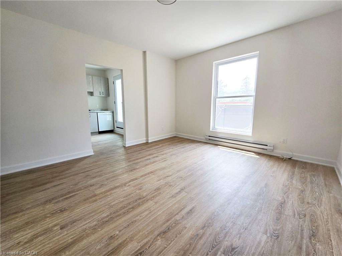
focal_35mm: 13
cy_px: 128
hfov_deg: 106.2
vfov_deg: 89.9
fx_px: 128
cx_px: 171
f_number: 2.2
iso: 50
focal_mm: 2.2
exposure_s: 1/120
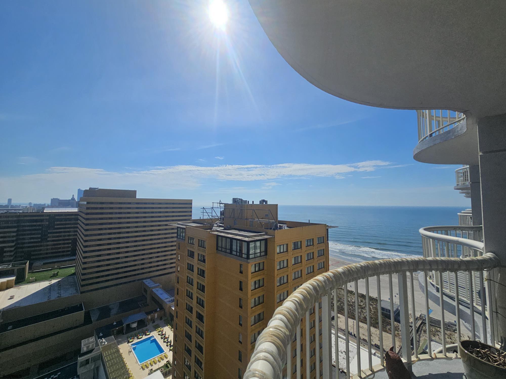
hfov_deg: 106.2
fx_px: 190
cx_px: 253
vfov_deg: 89.9
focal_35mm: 13
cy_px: 190
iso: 50
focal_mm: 2.2
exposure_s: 1/7122
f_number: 2.2
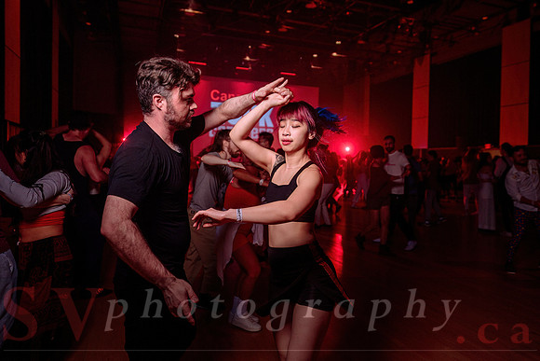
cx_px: 293
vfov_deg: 49.4
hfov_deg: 69.1
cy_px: 165
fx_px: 391
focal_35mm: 26
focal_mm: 24
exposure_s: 1/60
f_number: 2.8
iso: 800
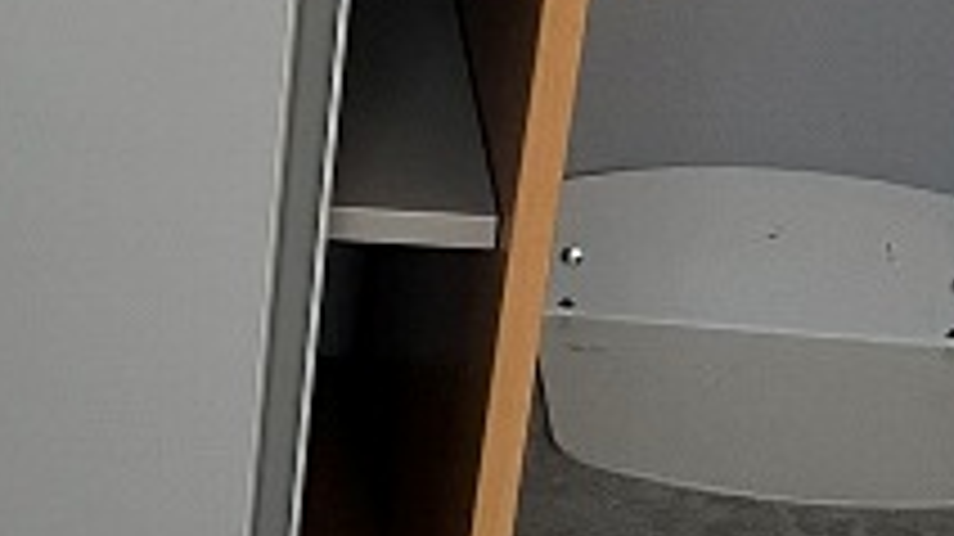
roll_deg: +6.0
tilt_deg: -26.0
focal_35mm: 137
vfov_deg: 8.5
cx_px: -706
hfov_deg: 14.1
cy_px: -428
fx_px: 3464
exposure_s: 1/50
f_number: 1.6
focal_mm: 5.1
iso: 64
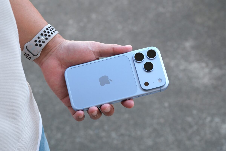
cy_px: 76
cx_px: 113
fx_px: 521
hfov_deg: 24.5
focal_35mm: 83
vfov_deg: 16.5
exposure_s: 1/125
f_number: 5.6
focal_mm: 55
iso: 250
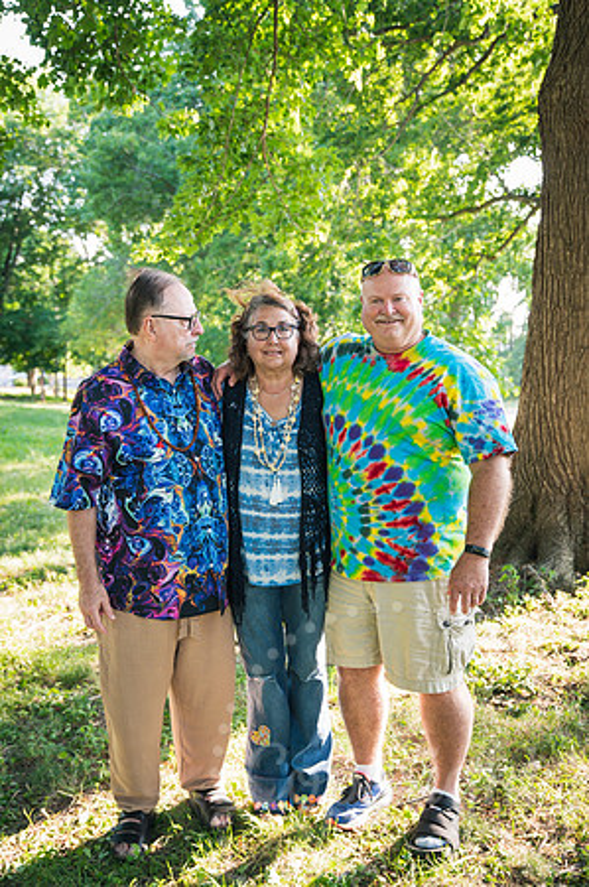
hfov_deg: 33.3
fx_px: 984
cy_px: 444
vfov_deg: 48.5
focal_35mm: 40
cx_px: 294
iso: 800
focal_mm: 40
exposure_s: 1/320
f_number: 3.5
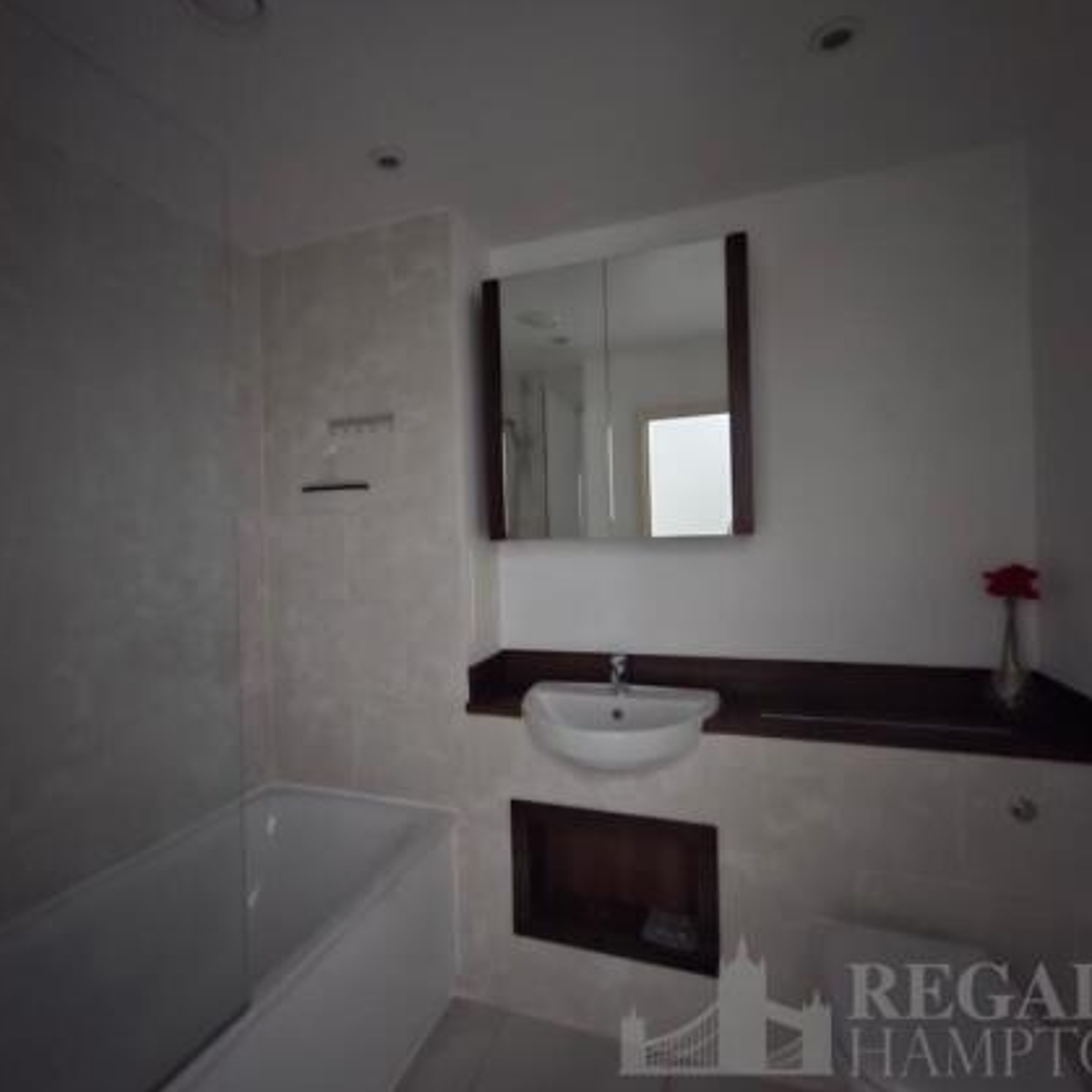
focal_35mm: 16
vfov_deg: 87.4
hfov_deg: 87.0
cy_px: 543
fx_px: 571
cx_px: 478
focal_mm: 2.2
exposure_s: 1/4.31
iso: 1600
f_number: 2.2
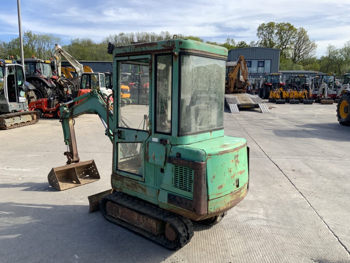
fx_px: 293
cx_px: 175
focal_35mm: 29
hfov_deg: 61.7
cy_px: 132
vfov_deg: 48.2
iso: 16
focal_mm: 3
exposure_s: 1/898
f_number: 1.8
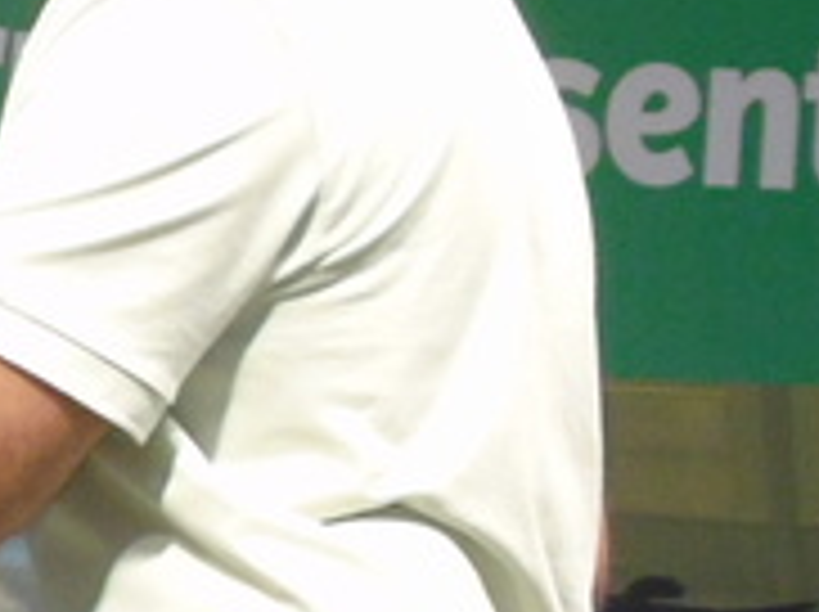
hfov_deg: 3.7
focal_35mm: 535
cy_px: 511
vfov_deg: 2.8
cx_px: -868
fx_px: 12641
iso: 400
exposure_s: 1/15
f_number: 4.4
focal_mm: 19
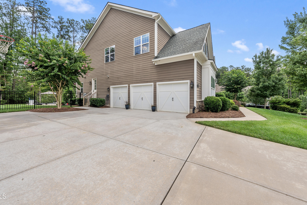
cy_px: 95
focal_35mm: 13
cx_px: 154
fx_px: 111
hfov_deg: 108.3
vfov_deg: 85.4
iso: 80
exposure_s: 1/200
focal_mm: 12
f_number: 7.1
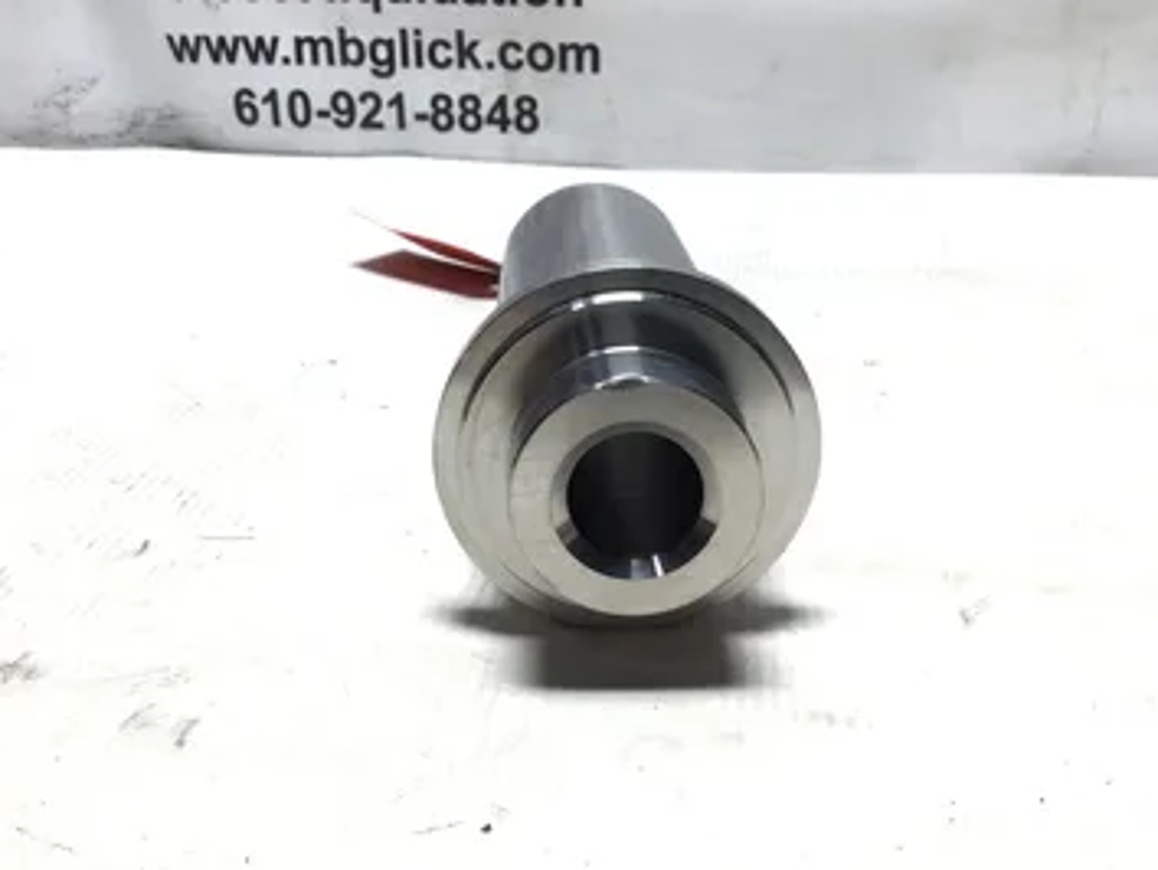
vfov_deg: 40.7
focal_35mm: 35
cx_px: 589
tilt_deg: -22.4
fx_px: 1172
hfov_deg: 52.6
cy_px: 389
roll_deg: -1.0
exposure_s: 1/120
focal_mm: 3.3
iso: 40
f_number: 2.4
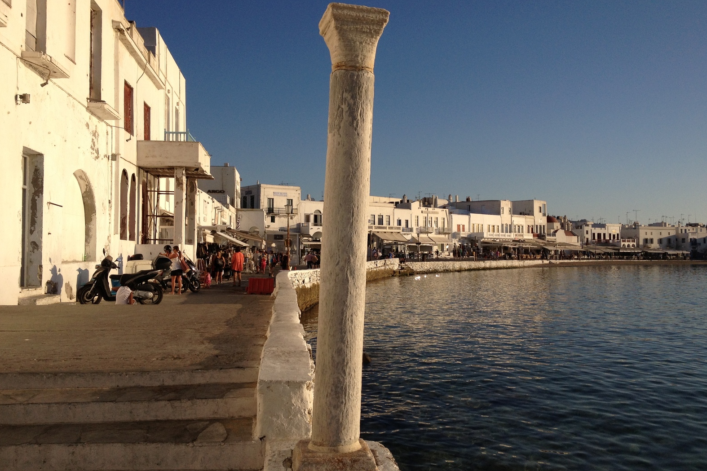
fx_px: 727
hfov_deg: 51.9
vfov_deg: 35.9
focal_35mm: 37
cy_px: 225
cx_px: 356
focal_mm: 4.28
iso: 50
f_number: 2.4
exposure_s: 1/2907
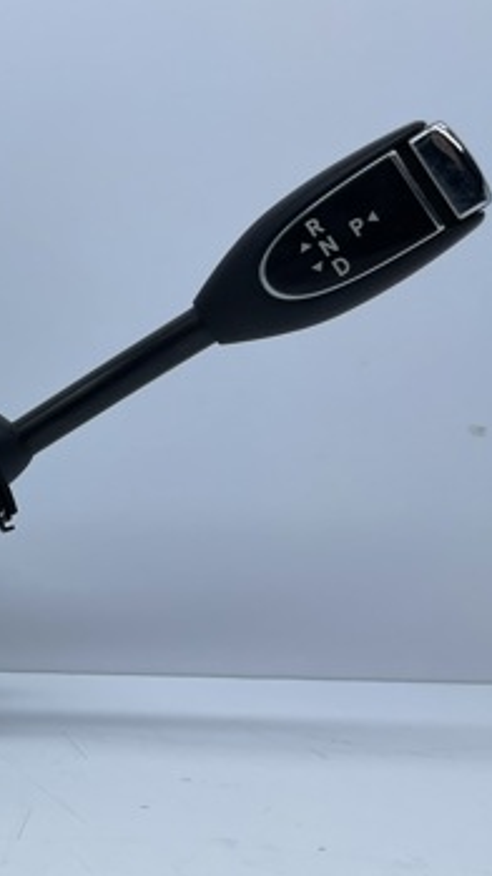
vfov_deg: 41.1
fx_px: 1161
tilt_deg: -9.9
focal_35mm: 50
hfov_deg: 20.7
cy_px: 542
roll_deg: -1.6
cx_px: -231
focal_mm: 5.1
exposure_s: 1/608
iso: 32
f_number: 1.6
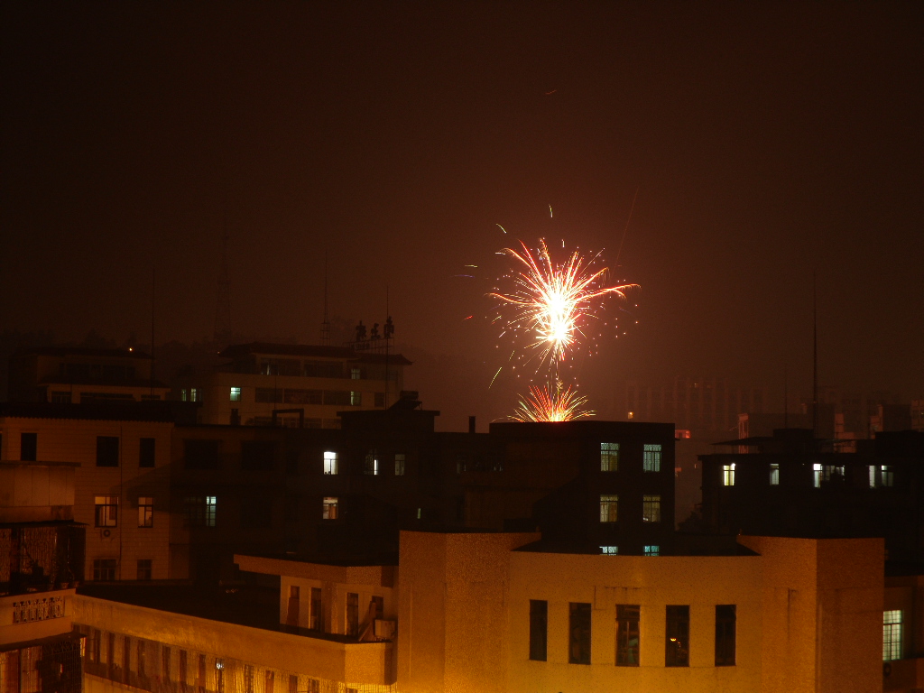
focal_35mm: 86
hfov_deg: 22.8
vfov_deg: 17.2
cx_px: 462
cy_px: 346
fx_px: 2296
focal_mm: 12.16
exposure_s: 4
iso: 100
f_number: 4.3
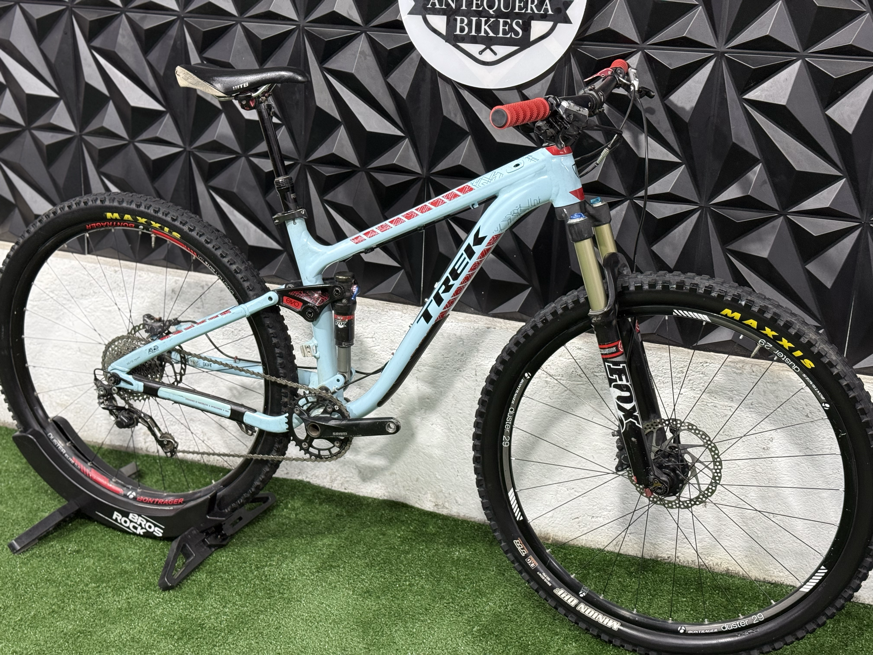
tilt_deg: -18.6
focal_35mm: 48
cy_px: 328
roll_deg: -2.3
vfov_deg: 30.3
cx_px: 436
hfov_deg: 39.7
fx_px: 1211
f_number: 1.78
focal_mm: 6.76
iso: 160
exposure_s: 1/60
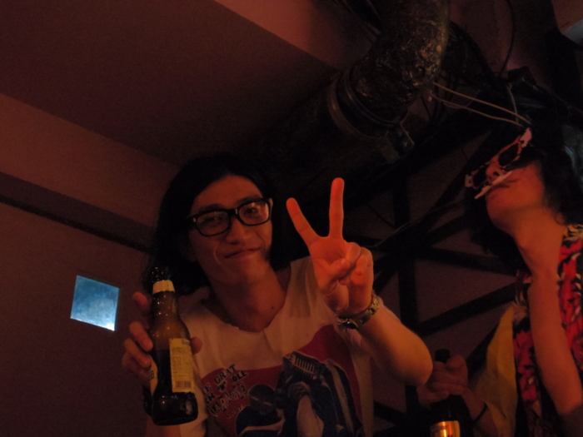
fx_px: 842
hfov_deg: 38.2
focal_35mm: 50
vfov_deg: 29.1
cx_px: 292
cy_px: 218
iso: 2500
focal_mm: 9
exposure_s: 1/100
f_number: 4.5
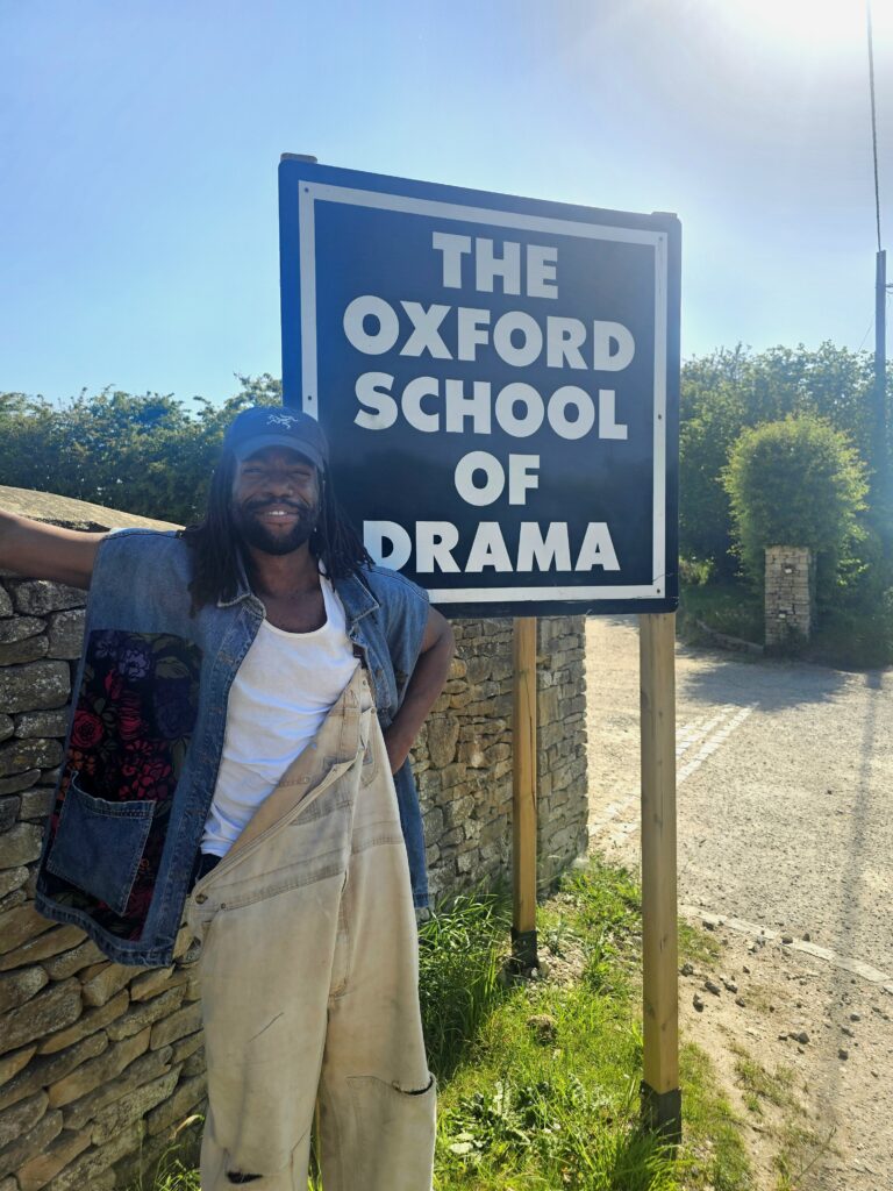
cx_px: 446
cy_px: 596
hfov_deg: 58.9
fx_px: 791
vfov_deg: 73.9
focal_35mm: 23
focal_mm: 6.3
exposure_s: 1/500
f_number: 1.7
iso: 16
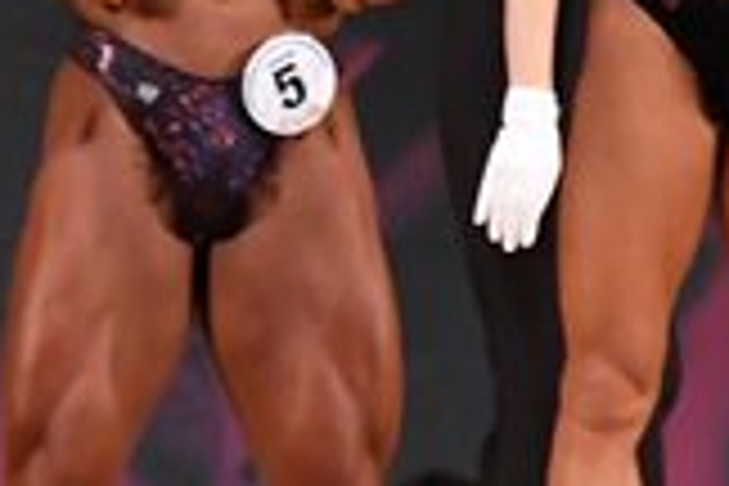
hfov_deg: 2.1
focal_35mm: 969
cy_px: 81
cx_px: 605
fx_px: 19621
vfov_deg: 1.4
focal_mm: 135
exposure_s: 1/400
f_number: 5.6
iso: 6400
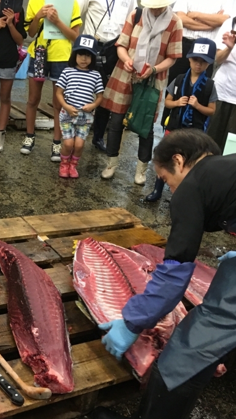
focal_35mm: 47
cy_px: 217
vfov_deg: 43.7
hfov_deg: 25.1
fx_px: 523
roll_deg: -8.2
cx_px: 57
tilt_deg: -21.5
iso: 160
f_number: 2.2
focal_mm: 4.15
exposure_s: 1/30
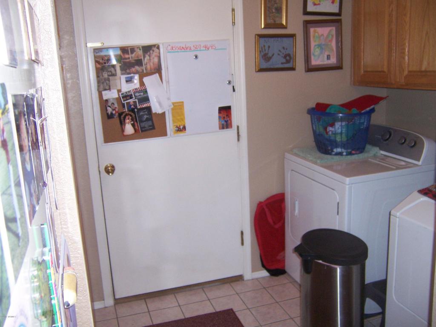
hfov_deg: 55.4
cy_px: 164
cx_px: 218
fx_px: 416
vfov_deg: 42.9
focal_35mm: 33
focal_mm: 5.5
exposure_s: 1/60
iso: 140
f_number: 2.8
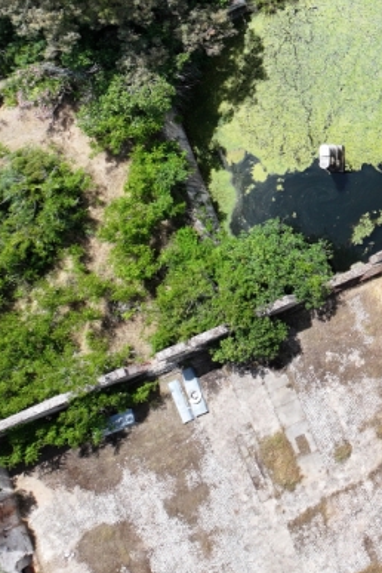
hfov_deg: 17.4
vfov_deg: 29.4
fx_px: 1050
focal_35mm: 66
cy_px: 70
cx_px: 653
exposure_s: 1/1600
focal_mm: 12.29
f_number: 2.8
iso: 120
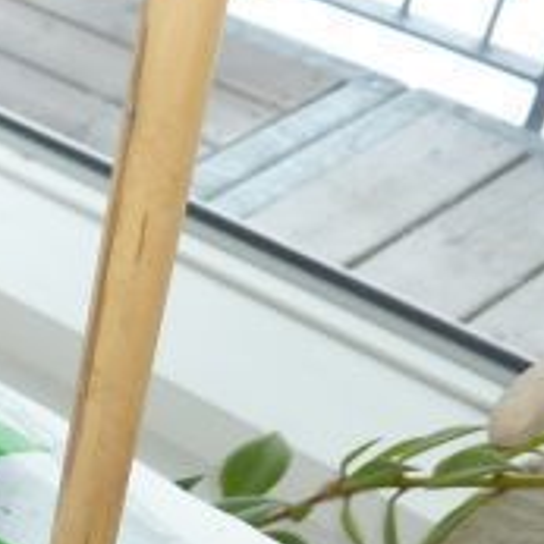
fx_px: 1814
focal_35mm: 102
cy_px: 745
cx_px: -528
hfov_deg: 14.4
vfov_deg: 16.0
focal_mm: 4.1
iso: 100
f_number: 3.3
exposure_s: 1/30
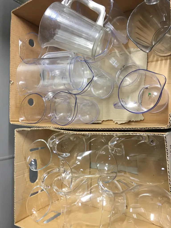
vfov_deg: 61.7
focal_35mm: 29
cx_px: 86
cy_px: 114
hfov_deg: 48.2
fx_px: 191
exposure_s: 1/17
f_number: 2.2
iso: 100
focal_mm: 4.15
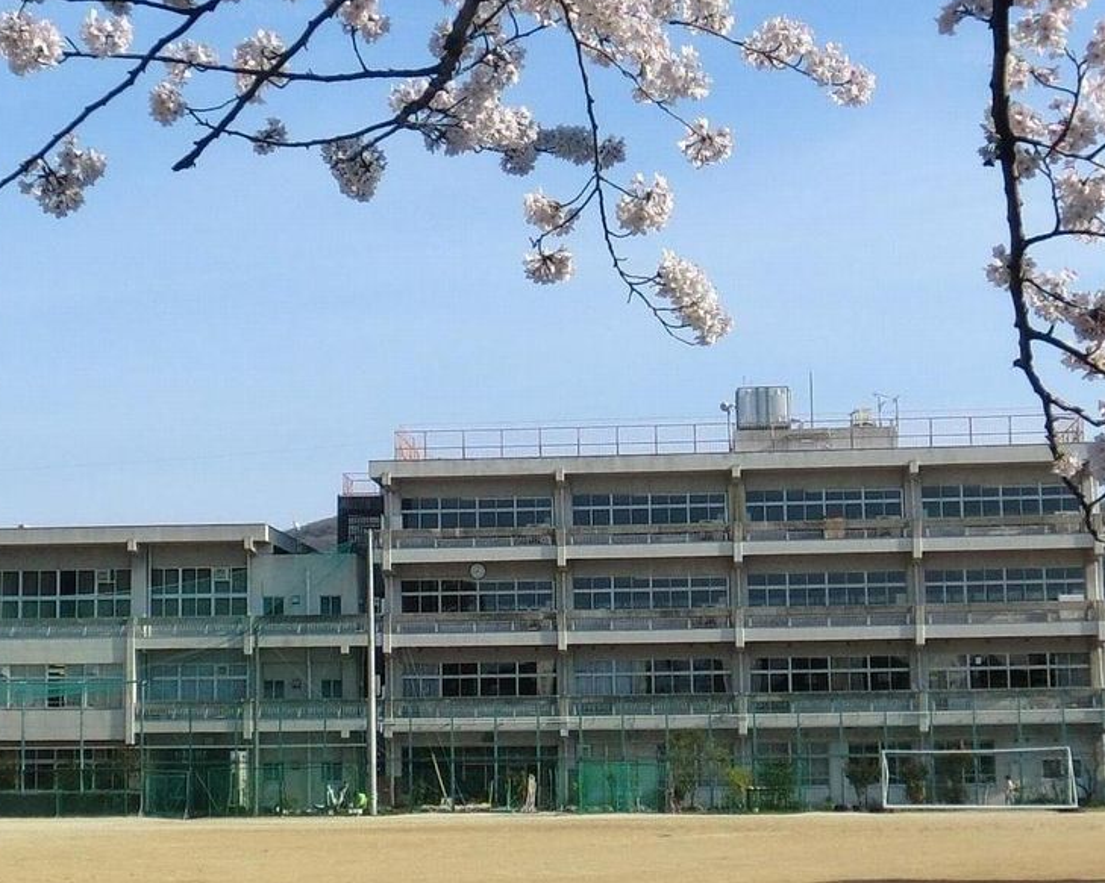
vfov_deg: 48.5
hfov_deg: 58.8
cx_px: 559
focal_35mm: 30
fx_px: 981
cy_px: 430
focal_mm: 5
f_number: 8.8
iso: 100
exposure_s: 1/160
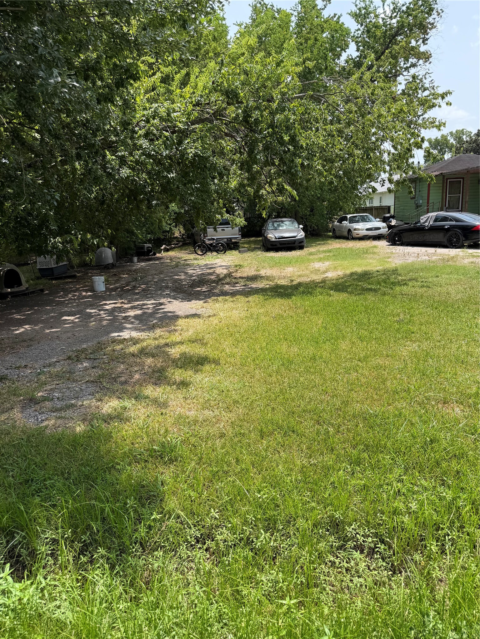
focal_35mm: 24
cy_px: 320
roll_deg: +2.0
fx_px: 444
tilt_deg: -13.1
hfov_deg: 56.8
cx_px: 240
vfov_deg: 71.6
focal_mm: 6.76
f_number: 1.78
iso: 80
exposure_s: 1/1949
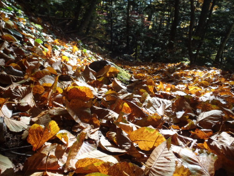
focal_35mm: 28
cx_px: 117
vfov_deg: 49.7
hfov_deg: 63.4
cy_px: 88
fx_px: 189
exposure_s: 1/60
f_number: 3.9
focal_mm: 5
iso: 100
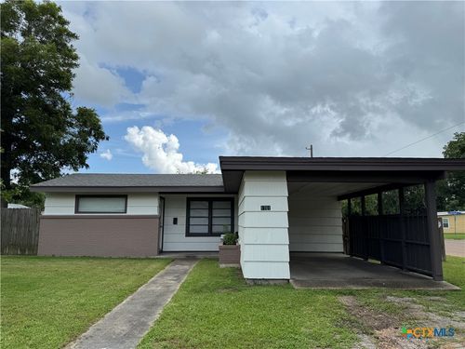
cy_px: 174
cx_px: 232
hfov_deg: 71.6
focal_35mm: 24
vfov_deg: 56.8
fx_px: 322
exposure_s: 1/4049
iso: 80
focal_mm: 6.76
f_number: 1.78
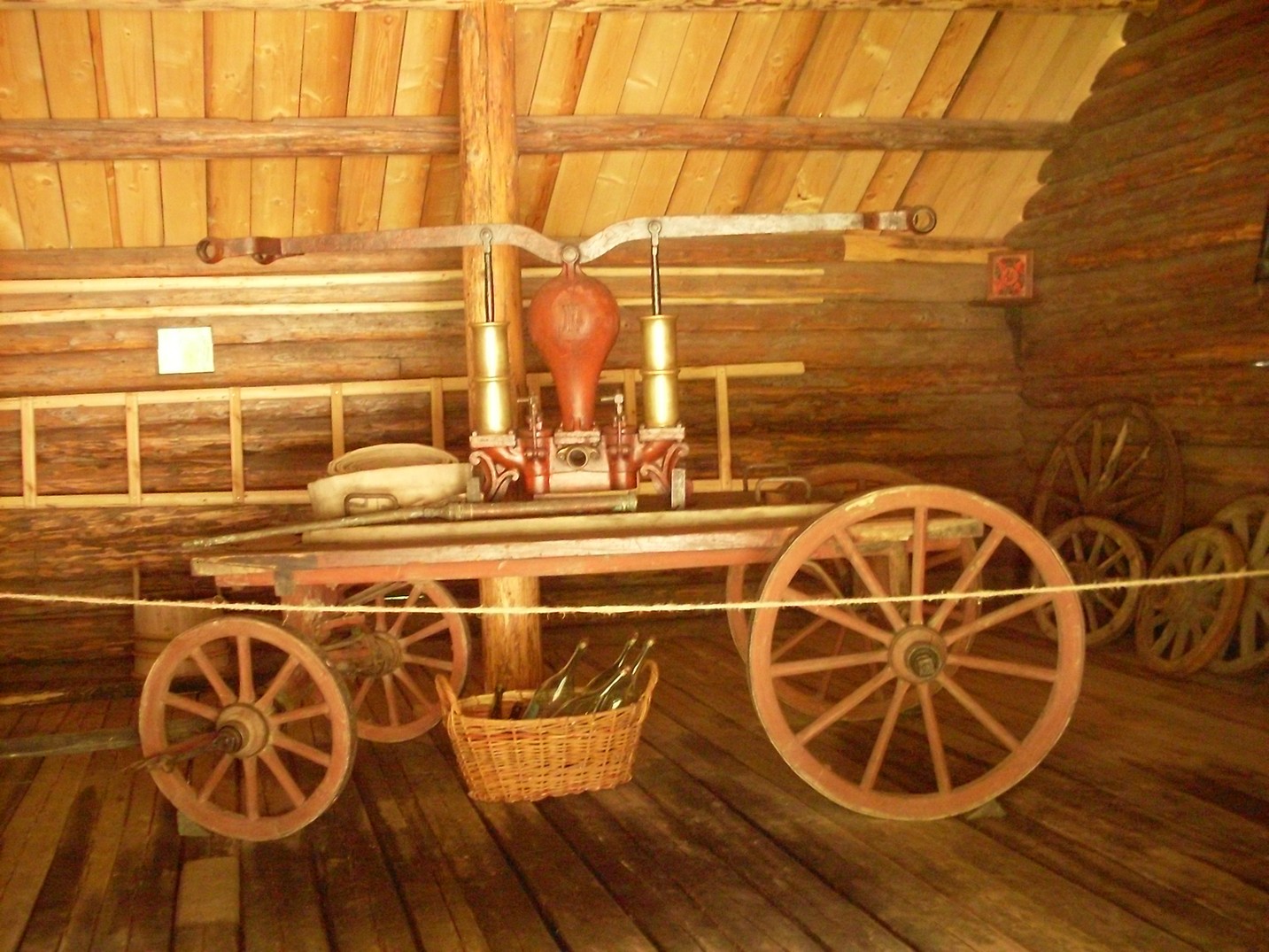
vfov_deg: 37.7
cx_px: 634
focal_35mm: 38
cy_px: 476
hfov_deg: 49.0
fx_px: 1393
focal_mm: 6.3
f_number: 2.8
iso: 400
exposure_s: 1/10
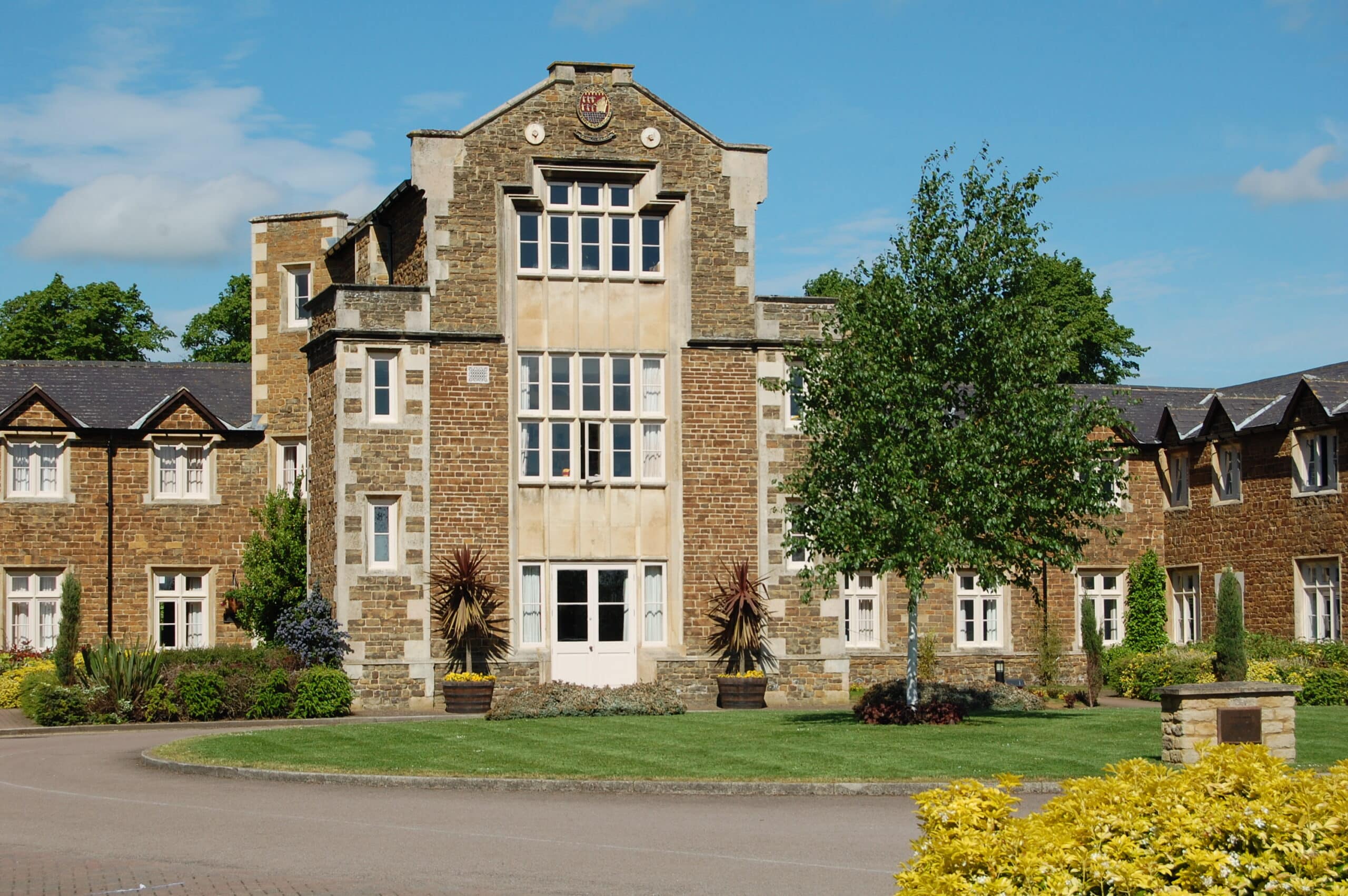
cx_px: 674
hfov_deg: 27.0
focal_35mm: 75
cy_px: 448
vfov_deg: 18.1
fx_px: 2806
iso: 200
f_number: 10
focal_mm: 50
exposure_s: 1/400
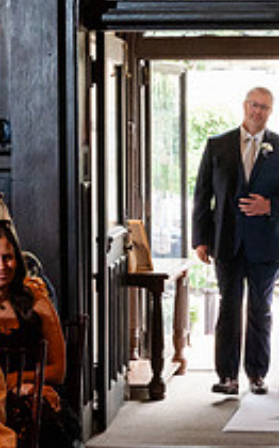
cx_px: 302
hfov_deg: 9.5
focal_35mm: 136
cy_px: 176
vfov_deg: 15.4
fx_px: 1657
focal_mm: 48
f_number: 10
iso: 3200
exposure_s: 1/200
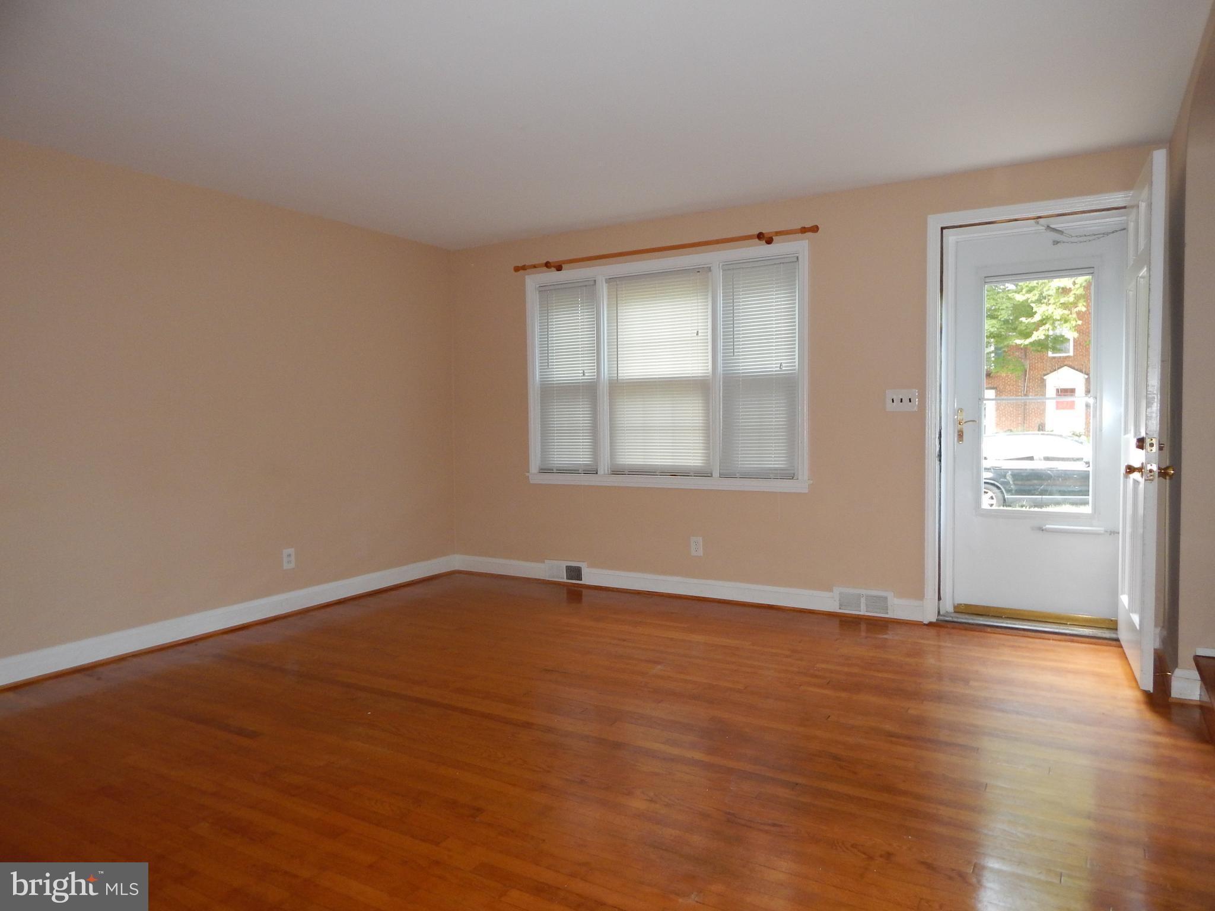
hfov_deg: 76.4
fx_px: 772
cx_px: 608
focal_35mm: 22
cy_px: 456
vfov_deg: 61.1
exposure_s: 1/30
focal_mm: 4
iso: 200
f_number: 3
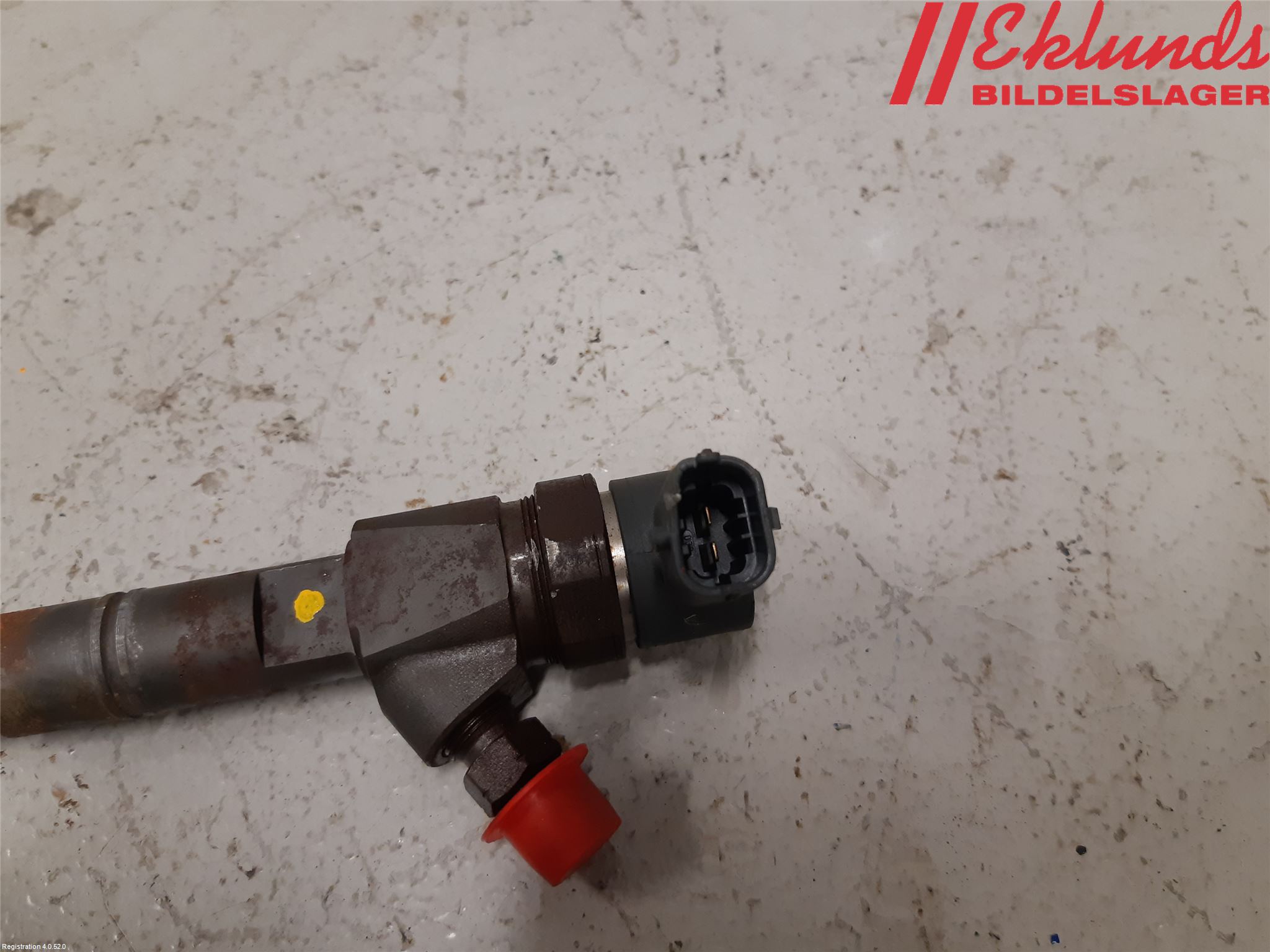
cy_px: 476
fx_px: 954
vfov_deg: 53.1
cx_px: 635
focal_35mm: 26
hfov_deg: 67.3
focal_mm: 3.93
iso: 125
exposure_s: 1/50
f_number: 1.7
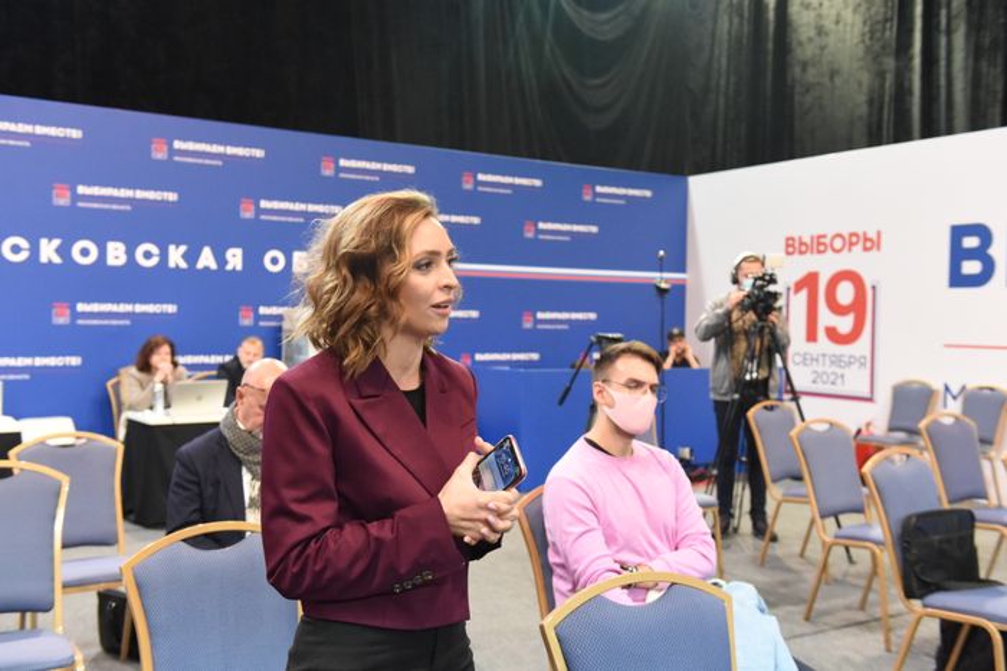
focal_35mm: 36
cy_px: 336
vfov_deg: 36.8
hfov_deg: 53.2
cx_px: 504
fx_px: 1006
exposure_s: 1/320
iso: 12800
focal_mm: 36
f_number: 5
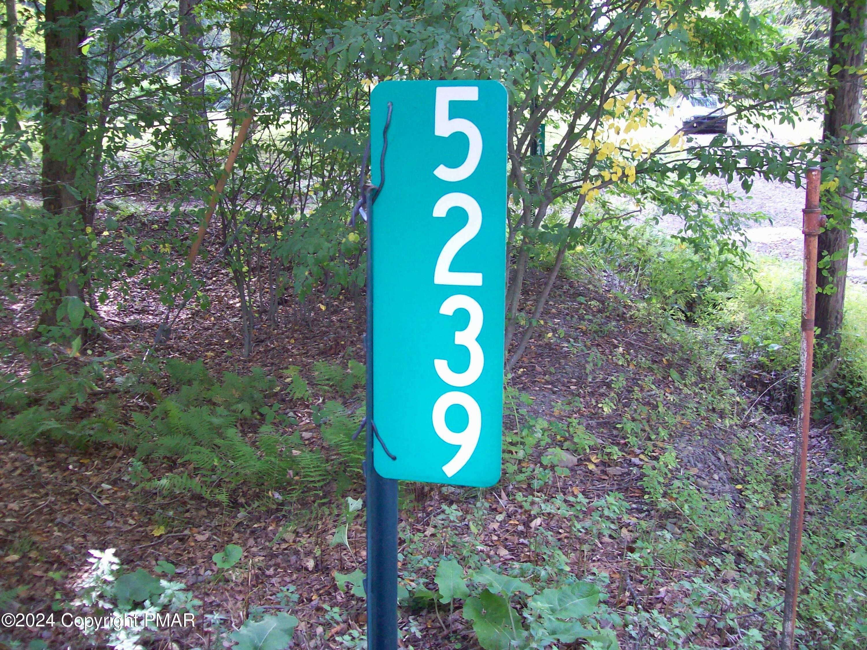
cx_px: 434
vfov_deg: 39.7
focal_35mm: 36
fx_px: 902
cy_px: 325
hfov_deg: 51.4
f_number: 2.7
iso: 160
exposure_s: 1/30.5
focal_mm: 6
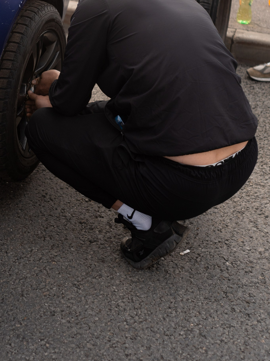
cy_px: 66
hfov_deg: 19.3
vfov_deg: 25.2
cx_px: 77
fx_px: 790
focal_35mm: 76
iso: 100
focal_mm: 35
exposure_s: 1/640
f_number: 2.2
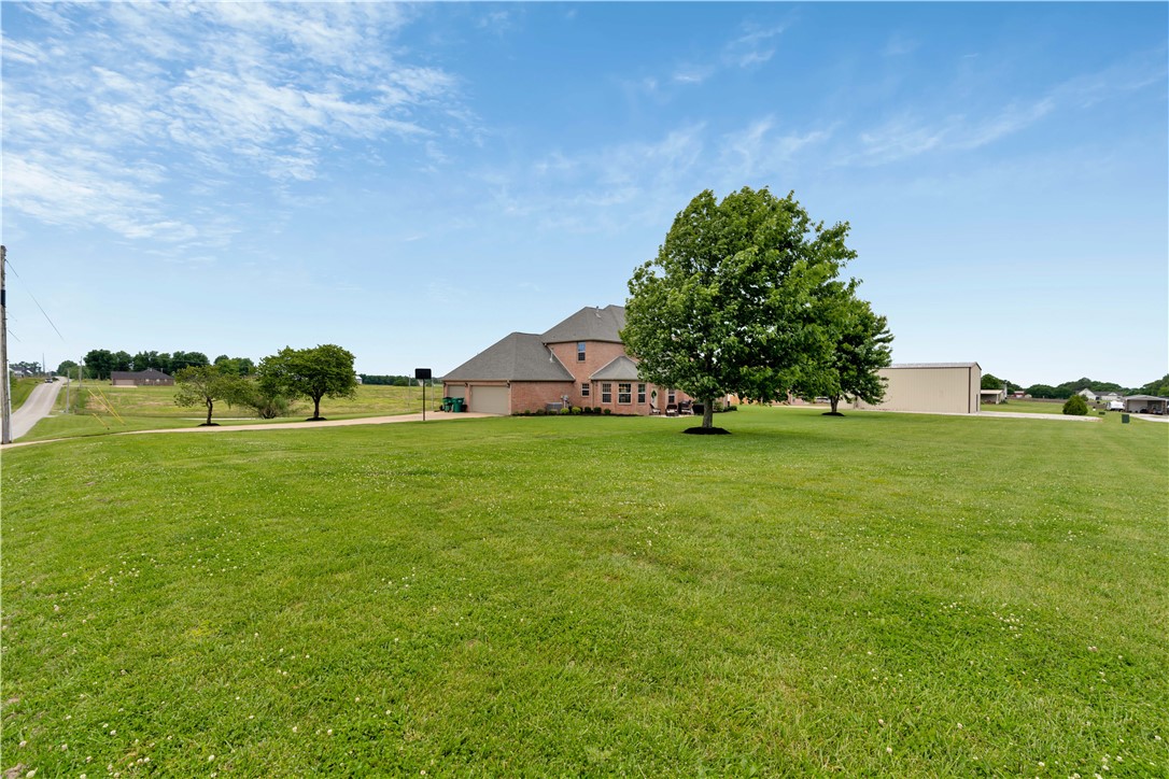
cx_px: 584
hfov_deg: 96.7
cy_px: 390
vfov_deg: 73.7
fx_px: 520
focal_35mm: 16
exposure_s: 1/100
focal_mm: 16
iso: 100
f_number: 7.1
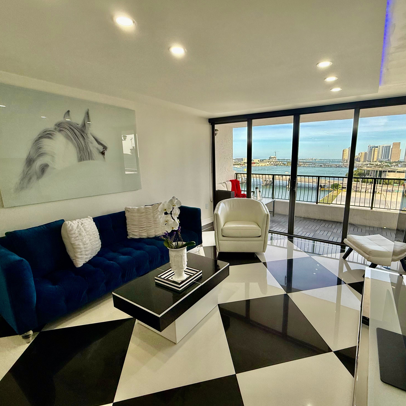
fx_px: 226
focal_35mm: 17
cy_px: 203
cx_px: 237
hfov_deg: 83.3
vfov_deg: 84.0
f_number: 2.2
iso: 64
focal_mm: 2.22
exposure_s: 1/303
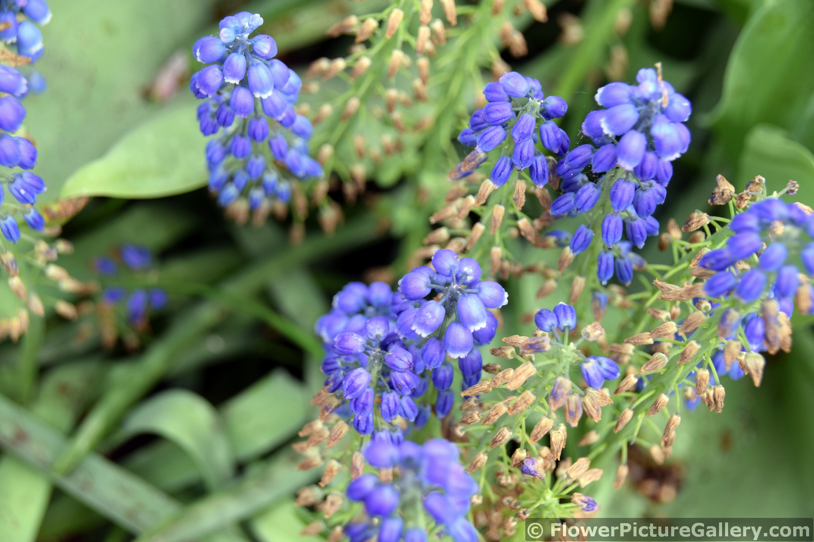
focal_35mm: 93
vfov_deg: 14.7
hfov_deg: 21.9
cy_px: 271
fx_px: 2103
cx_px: 407
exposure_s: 1/160
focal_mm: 62
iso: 400
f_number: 6.3
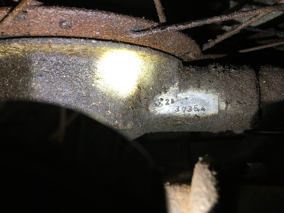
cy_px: 106
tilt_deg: -85.7
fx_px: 238
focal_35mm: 29
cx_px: 142
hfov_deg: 61.7
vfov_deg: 48.2
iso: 100
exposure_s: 1/33
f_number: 2.2
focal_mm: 4.15
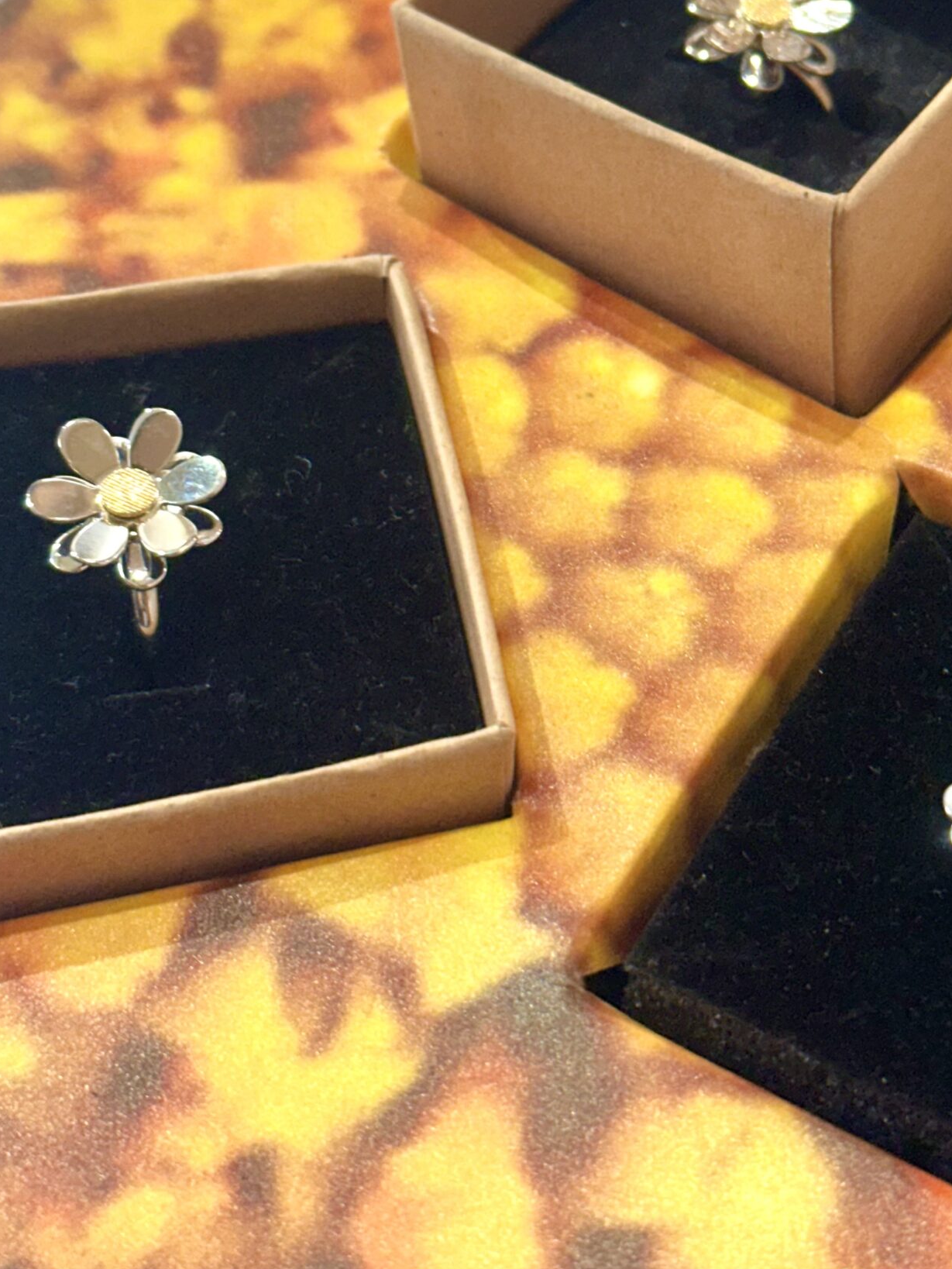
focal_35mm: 75
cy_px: 334
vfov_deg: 25.7
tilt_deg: -48.0
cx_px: 603
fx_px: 2749
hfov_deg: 19.6
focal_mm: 6.86
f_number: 1.78
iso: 125
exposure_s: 1/100
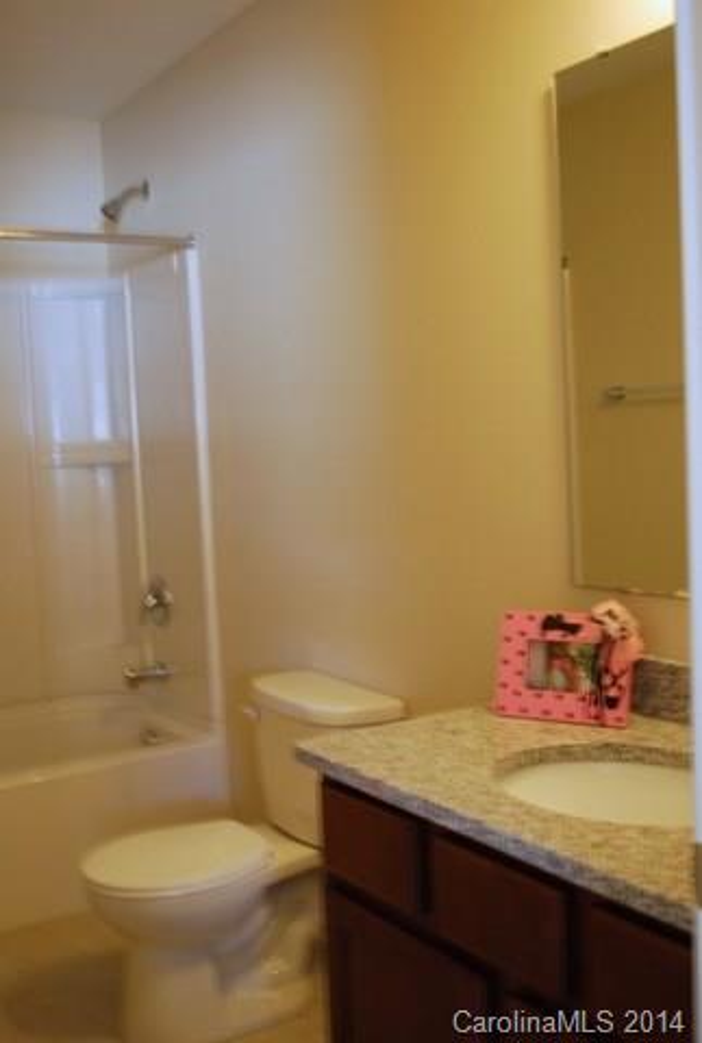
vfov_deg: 49.4
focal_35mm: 39
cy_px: 522
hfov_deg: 34.4
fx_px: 1133
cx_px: 351
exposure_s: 1/6
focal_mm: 26
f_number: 4.2
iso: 200
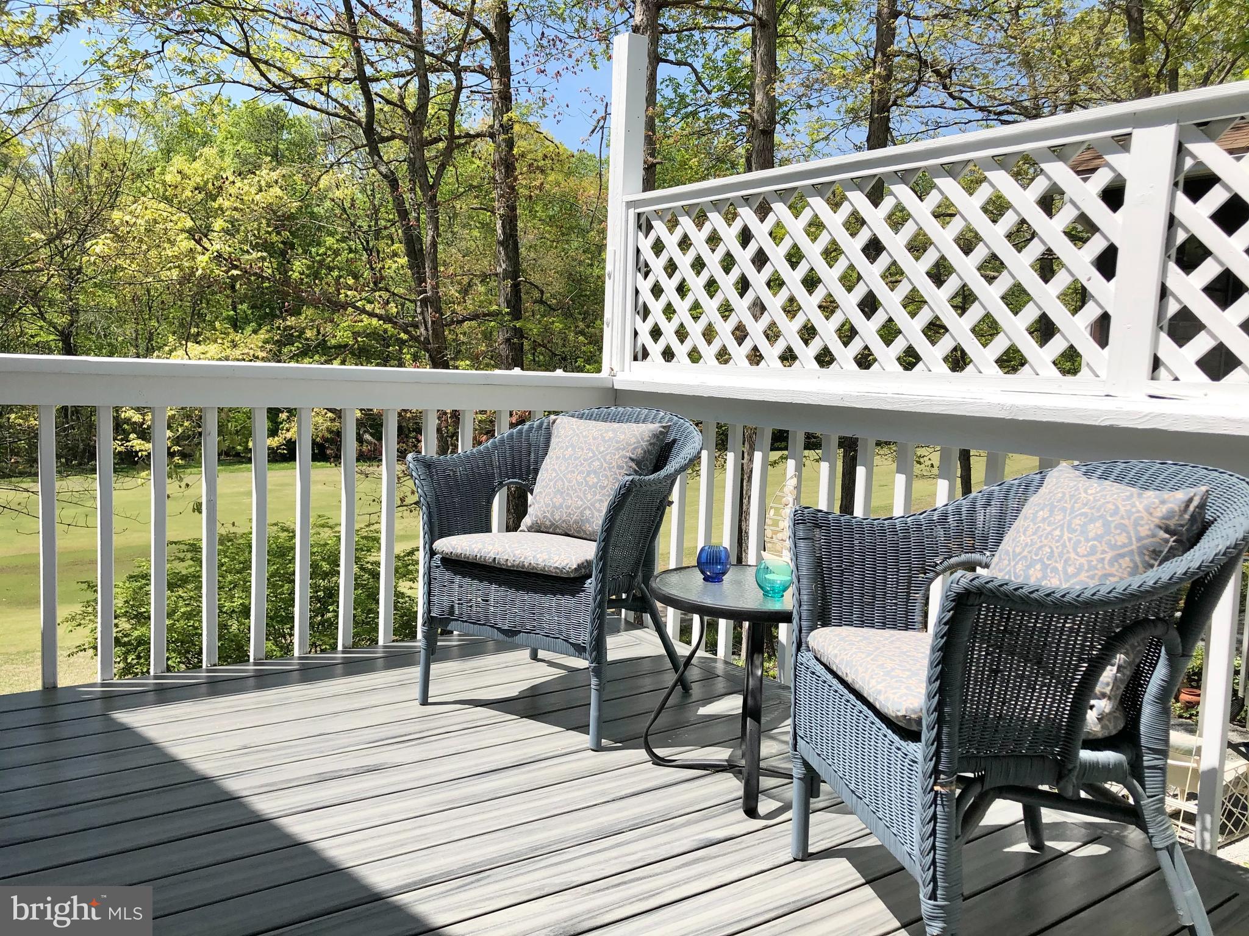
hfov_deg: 63.4
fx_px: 1010
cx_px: 624
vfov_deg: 49.7
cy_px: 468
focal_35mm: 28
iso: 20
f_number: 1.8
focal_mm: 4
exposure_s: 1/2088
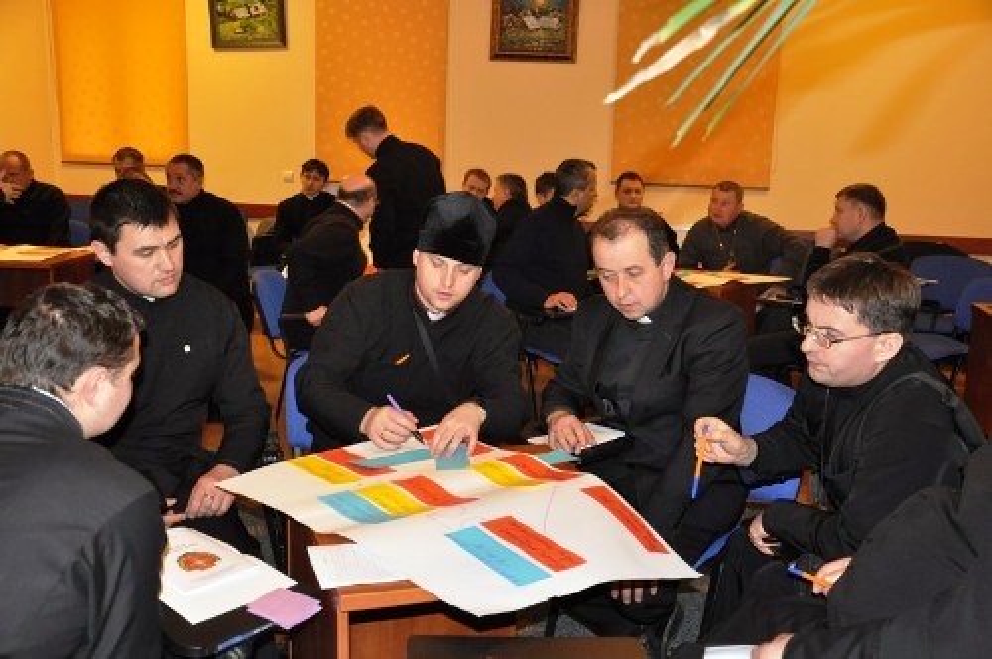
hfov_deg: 51.3
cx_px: 496
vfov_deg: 35.4
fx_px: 1032
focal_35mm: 38
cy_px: 330
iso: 1000
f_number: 4.5
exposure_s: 1/60
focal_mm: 25
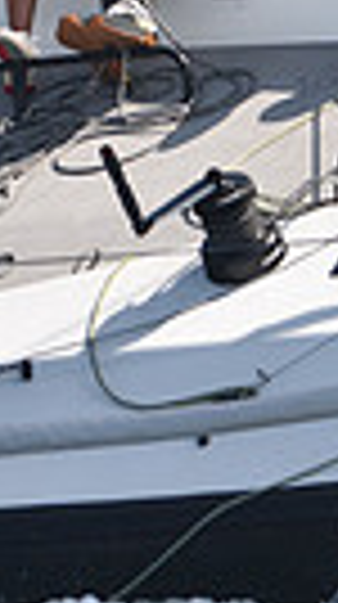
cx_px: 185
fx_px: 5950
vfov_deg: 5.8
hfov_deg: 3.3
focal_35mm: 372
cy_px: 34
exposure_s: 1/1250
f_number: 3.5
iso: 250
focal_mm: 82
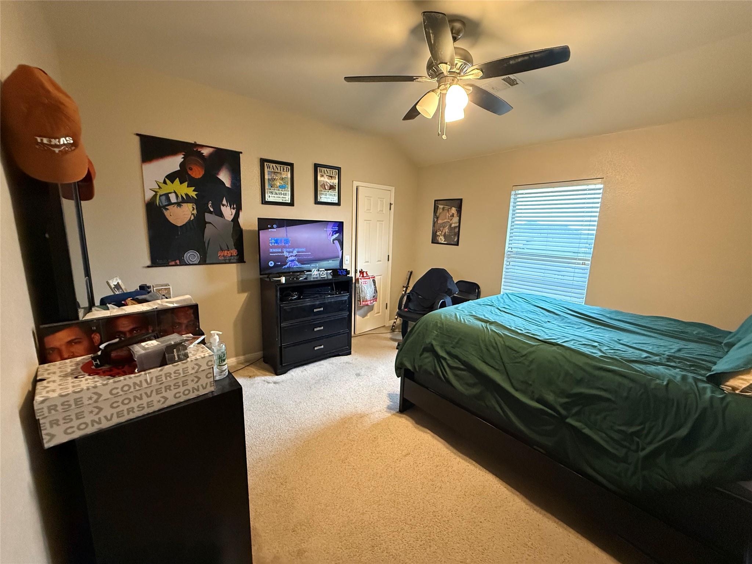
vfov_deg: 85.7
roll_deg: -1.7
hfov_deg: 102.1
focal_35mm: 14
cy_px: 282
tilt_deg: -9.7
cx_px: 376
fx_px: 304
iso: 800
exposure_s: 1/60
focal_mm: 2.22
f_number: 2.2
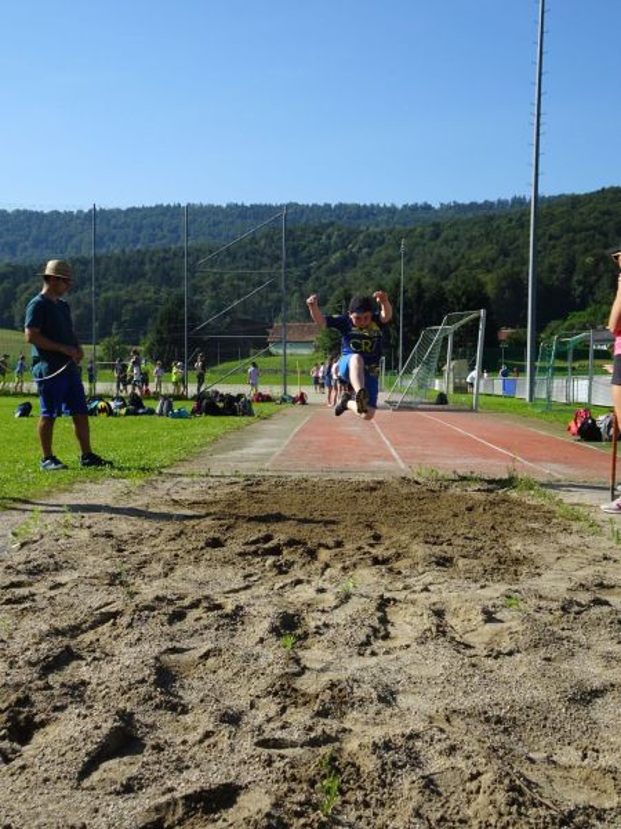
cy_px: 414
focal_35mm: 36
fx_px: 861
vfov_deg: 51.4
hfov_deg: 39.7
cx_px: 310
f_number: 4
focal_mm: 6.17
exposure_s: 1/640
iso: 80
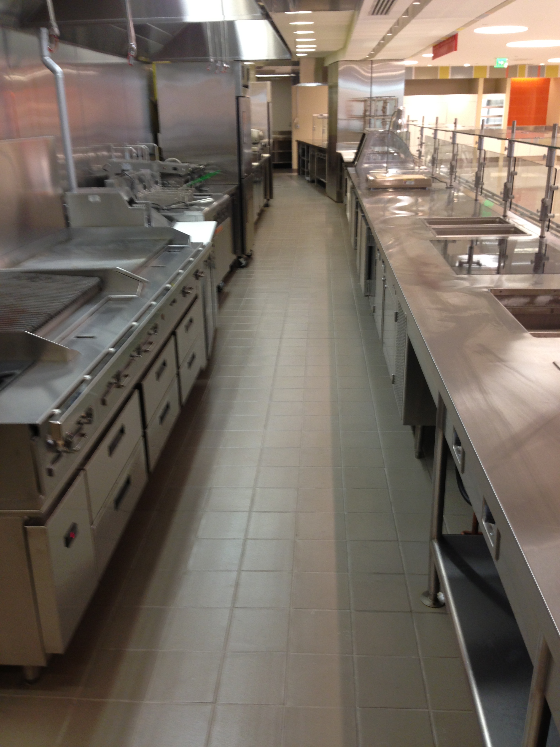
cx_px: 280
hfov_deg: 42.9
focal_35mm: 33
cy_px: 374
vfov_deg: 55.4
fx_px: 712
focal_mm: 4.13
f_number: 2.4
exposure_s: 1/20
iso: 80
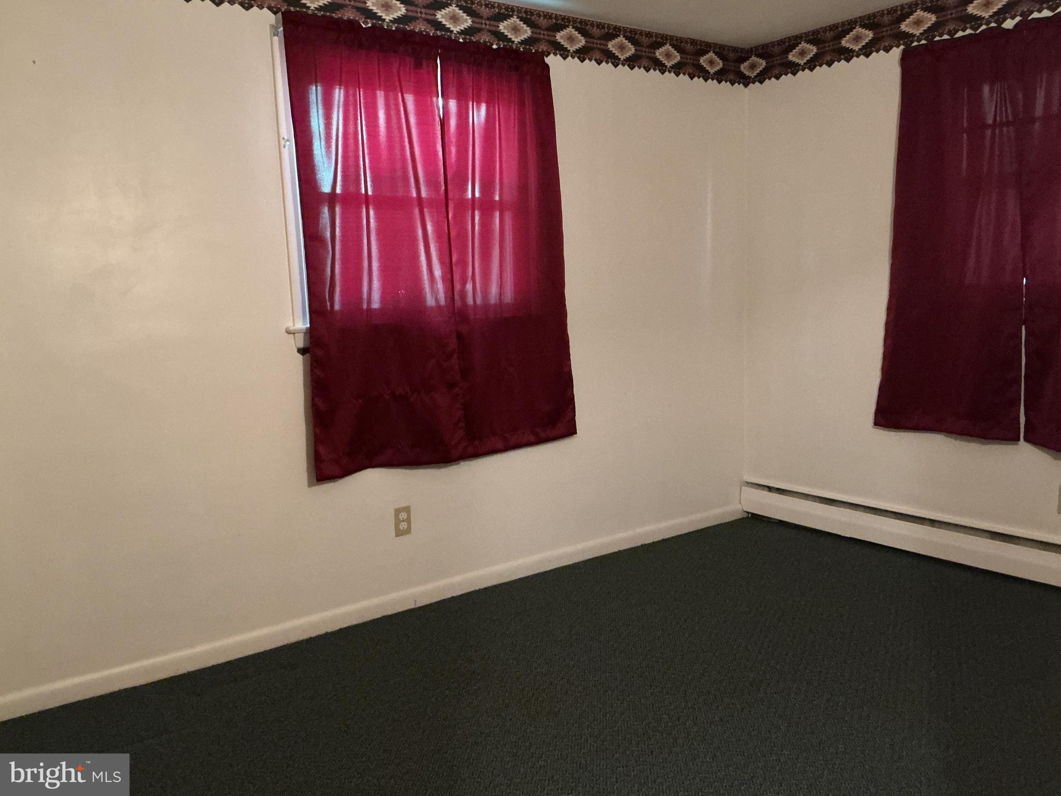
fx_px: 889
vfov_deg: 48.2
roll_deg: +2.2
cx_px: 530
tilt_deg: -7.6
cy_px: 398
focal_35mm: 29
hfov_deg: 61.7
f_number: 1.8
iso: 500
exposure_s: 1/24
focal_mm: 3
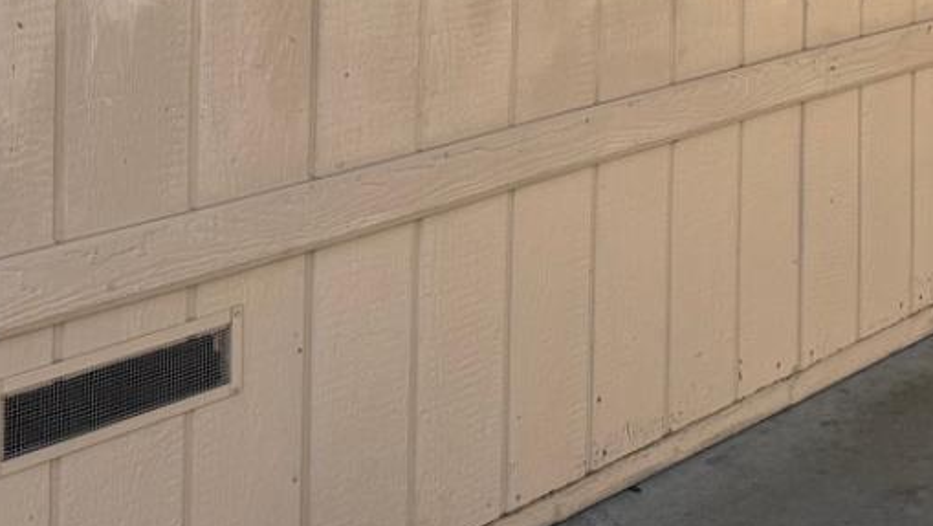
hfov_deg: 26.5
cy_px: -312
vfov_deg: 14.4
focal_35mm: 77
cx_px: 856
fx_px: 1906
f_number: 1.78
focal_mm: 6.76
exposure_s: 1/715
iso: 80
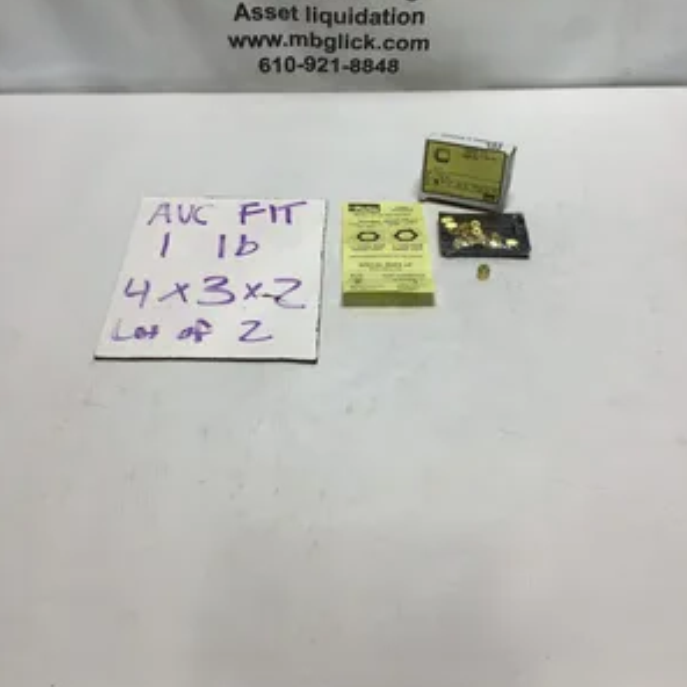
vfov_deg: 44.8
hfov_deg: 44.9
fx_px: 831
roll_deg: -0.1
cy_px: 290
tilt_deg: -40.2
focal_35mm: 37
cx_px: 344
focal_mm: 3.3
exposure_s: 1/301
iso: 25
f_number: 2.4
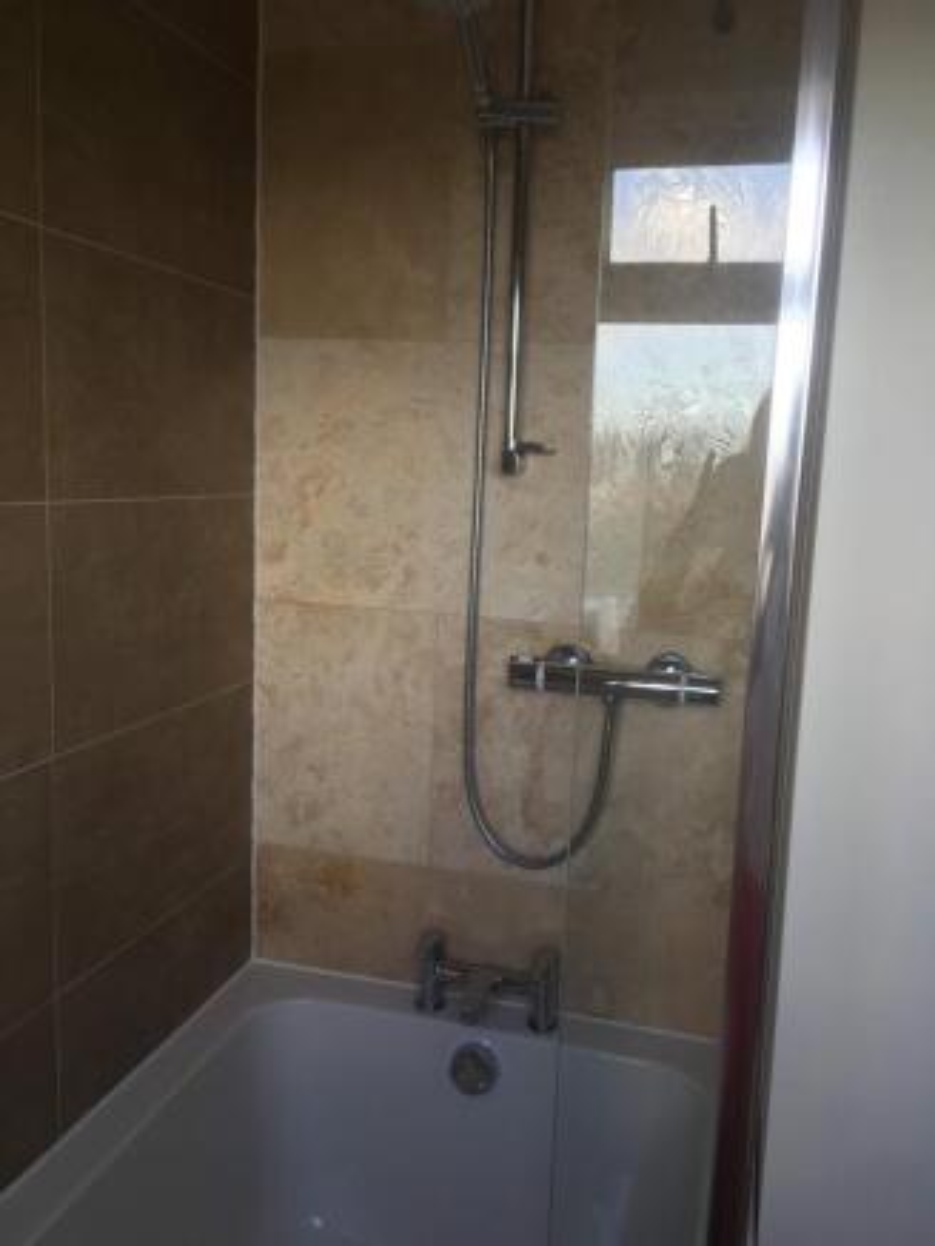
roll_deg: -2.7
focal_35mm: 29
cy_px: 623
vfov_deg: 61.6
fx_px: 1044
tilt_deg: -11.9
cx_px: 468
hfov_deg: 48.2
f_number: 2.2
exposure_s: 1/50
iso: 32
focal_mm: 4.15
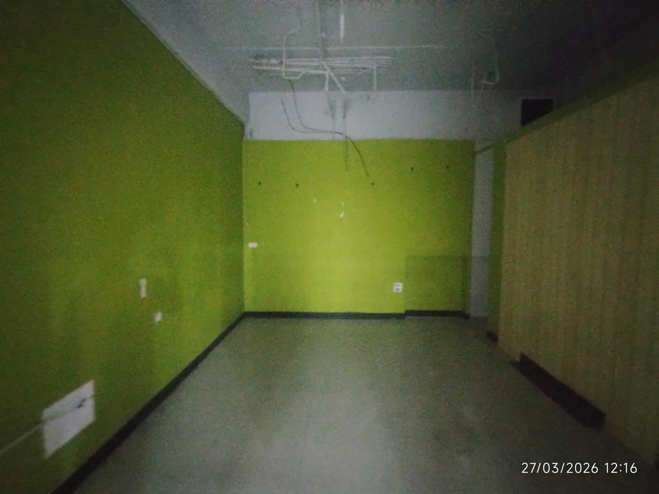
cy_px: 247
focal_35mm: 15
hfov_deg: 98.2
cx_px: 330
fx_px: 286
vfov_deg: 81.7
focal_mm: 1.65
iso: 5000
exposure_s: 1/10
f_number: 2.2
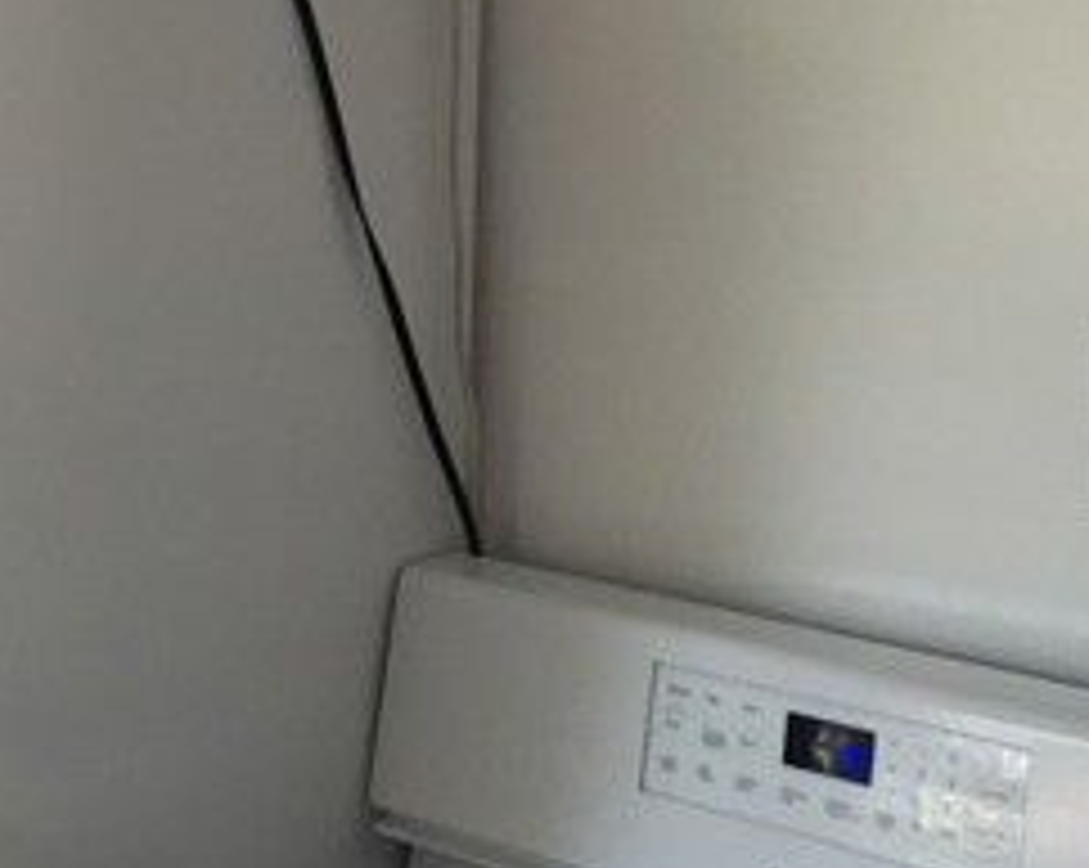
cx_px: 500
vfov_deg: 19.7
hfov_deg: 25.4
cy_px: -45
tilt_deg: -1.8
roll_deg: -3.6
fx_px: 2414
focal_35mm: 75
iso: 80
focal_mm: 4.15
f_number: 2.2
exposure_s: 1/30
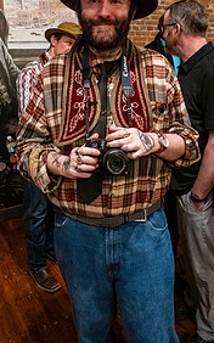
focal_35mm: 39
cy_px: 105
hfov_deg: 32.7
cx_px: 108
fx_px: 364
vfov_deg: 49.2
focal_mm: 24
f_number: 4.5
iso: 6400
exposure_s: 1/40
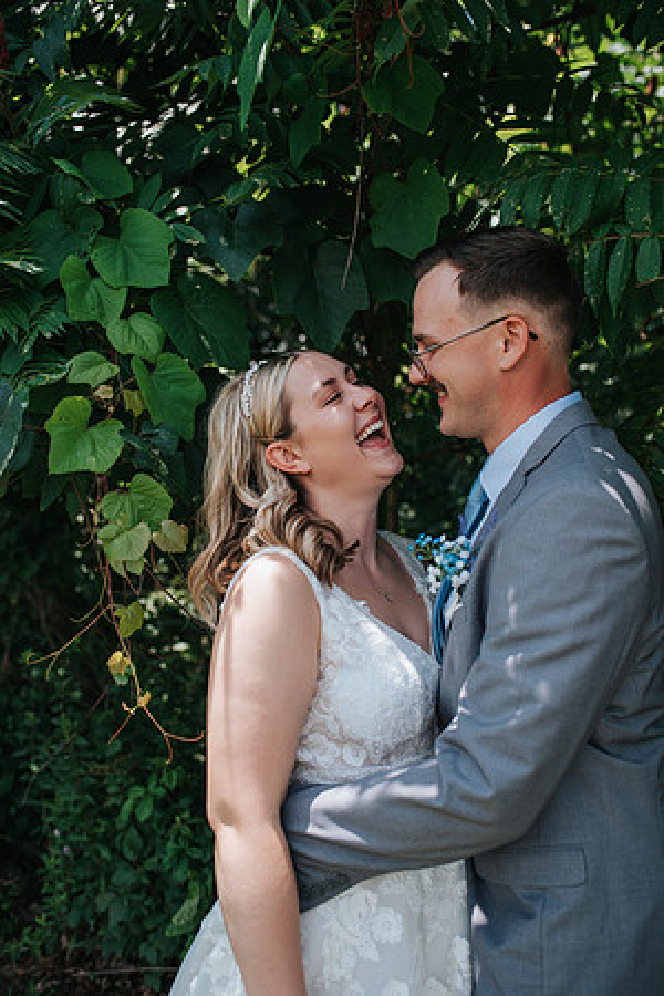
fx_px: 968
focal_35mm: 35
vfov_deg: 54.4
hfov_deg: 37.9
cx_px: 332
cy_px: 498
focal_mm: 35
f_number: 2.8
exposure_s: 1/500
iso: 100
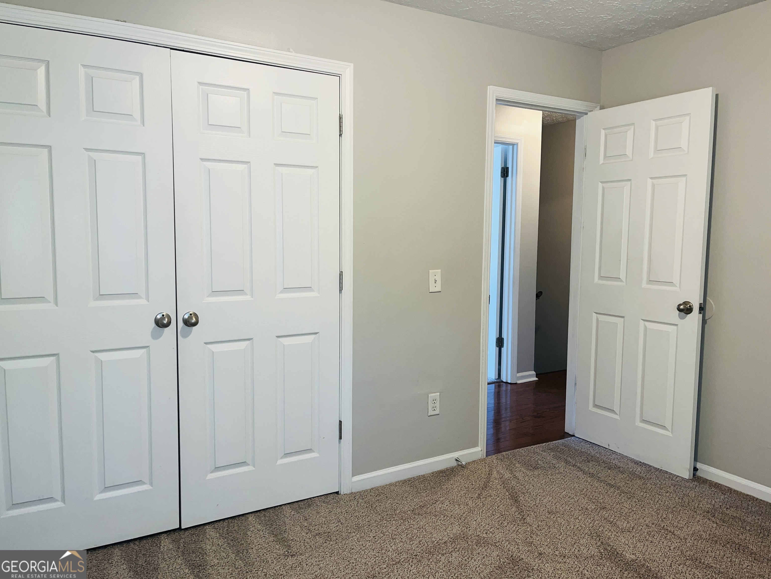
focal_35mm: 26
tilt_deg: -5.5
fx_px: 579
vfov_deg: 53.1
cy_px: 290
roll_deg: -0.3
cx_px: 386
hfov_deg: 67.3
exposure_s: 1/30
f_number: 1.6
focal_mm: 5.1
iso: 50
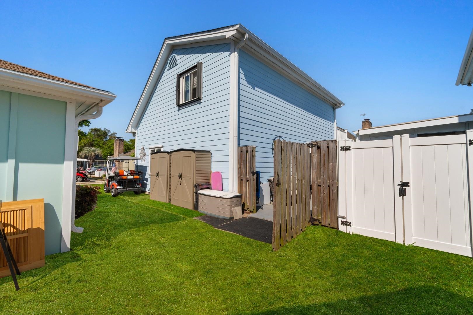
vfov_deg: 77.3
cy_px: 158
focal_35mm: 15
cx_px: 236
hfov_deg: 100.4
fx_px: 197
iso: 100
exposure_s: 1/400
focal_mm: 10
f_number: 11
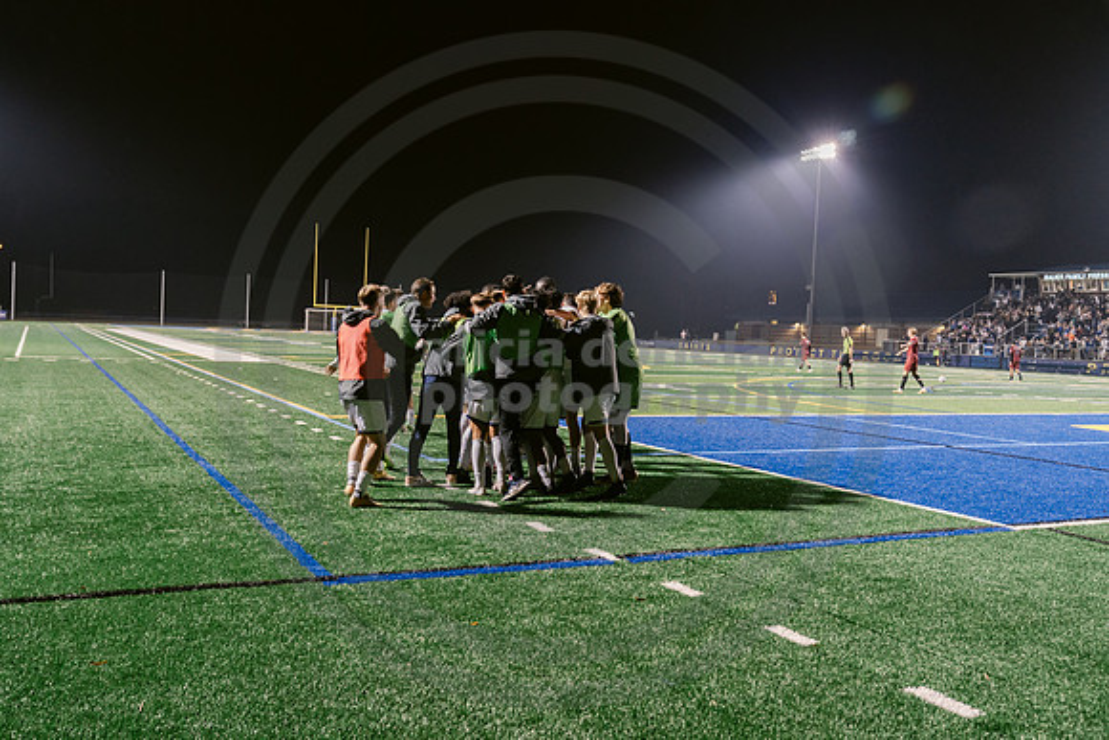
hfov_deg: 57.2
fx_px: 1017
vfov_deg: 40.0
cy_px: 370
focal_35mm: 33
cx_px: 554
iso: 2500
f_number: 4.5
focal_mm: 33
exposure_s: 1/100
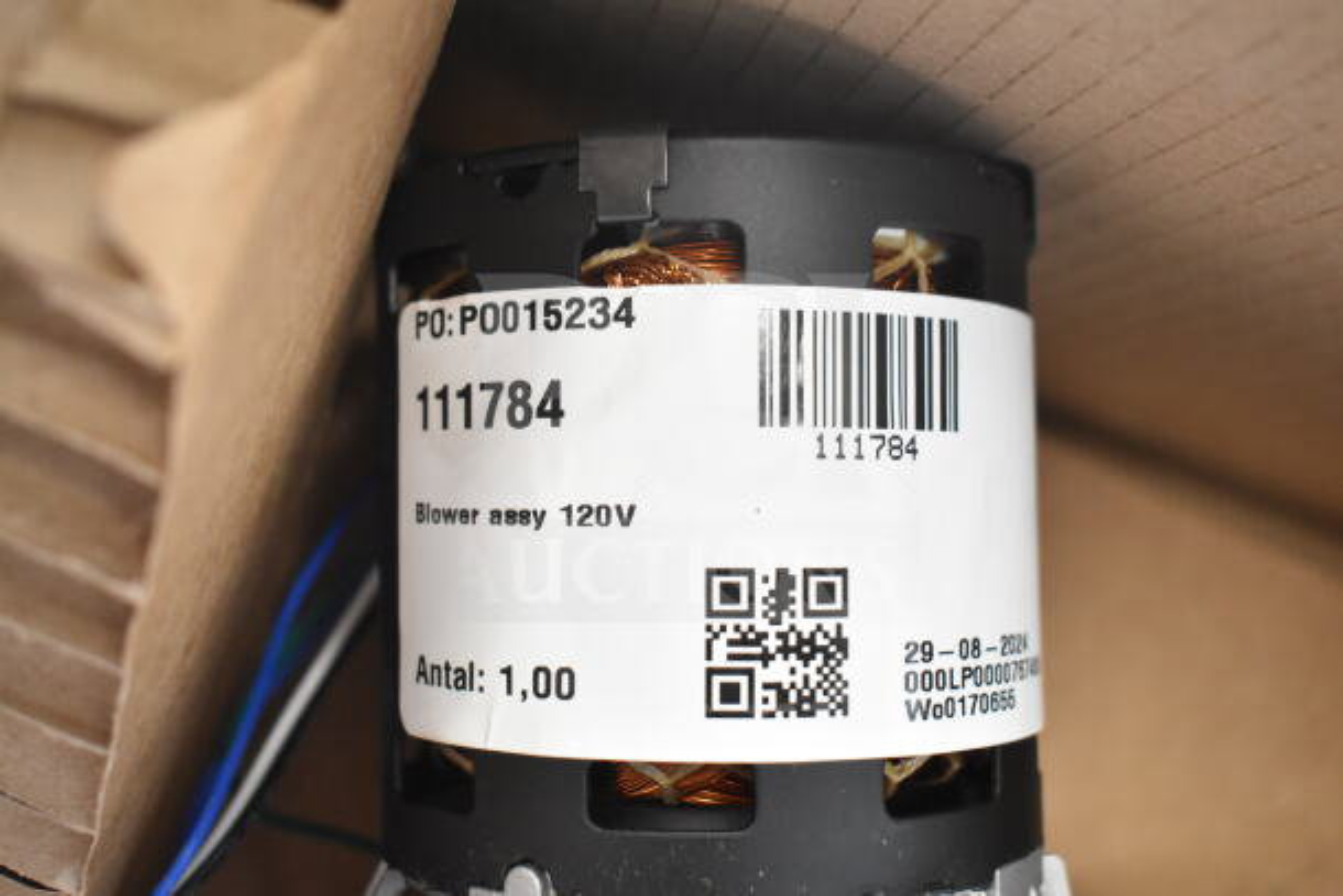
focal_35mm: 46
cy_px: 448
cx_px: 672
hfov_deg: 42.3
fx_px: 1735
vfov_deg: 29.0
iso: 2800
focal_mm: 31
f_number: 4.2
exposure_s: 1/50
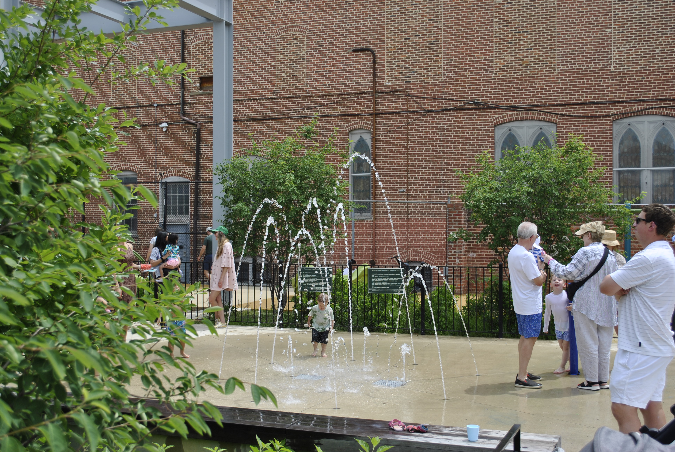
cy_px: 226
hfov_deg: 44.9
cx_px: 338
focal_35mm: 44
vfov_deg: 30.9
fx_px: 817
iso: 100
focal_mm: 29
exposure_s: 1/500
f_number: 5
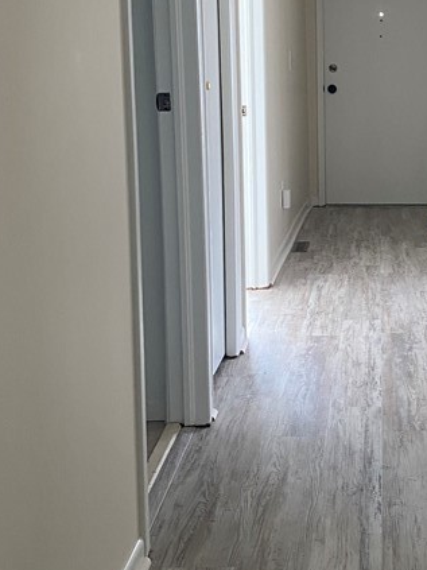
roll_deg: -1.2
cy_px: 224
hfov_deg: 22.7
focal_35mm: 63
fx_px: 1037
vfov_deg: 30.6
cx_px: 391
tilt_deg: -7.4
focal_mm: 4.25
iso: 125
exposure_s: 1/74
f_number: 1.8
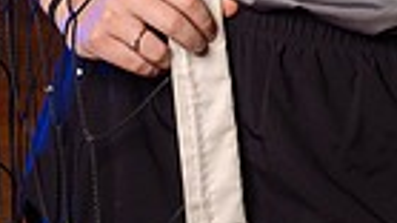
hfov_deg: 11.3
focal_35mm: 190
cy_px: -329
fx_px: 1999
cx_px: 346
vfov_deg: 6.1
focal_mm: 56
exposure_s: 1/200
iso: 250
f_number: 8
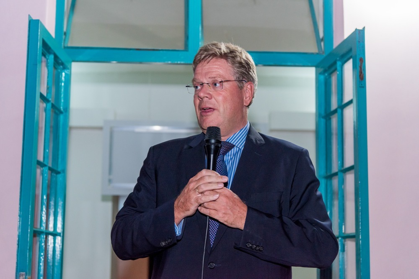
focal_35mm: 65
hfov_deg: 31.0
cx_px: 210
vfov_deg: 20.9
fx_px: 757
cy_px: 140
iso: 1250
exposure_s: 1/200
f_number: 4
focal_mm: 65
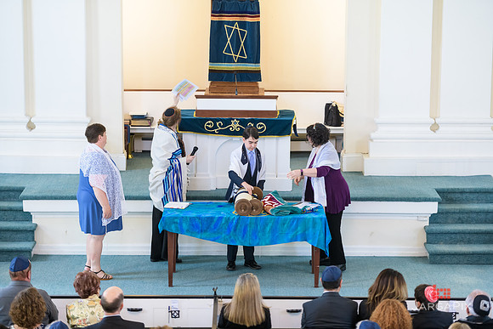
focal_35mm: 102
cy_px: 164
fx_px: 1397
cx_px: 246
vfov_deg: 13.4
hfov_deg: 20.0
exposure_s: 1/125
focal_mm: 102
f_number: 3.2
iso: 1250
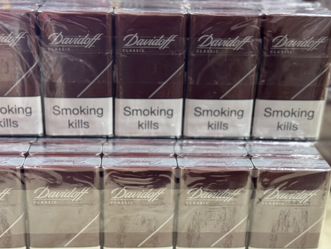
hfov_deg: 32.7
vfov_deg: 24.8
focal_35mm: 59
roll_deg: +0.6
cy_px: 140
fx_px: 564
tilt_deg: -23.6
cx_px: 148
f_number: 1.78
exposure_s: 1/33
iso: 200
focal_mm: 6.76
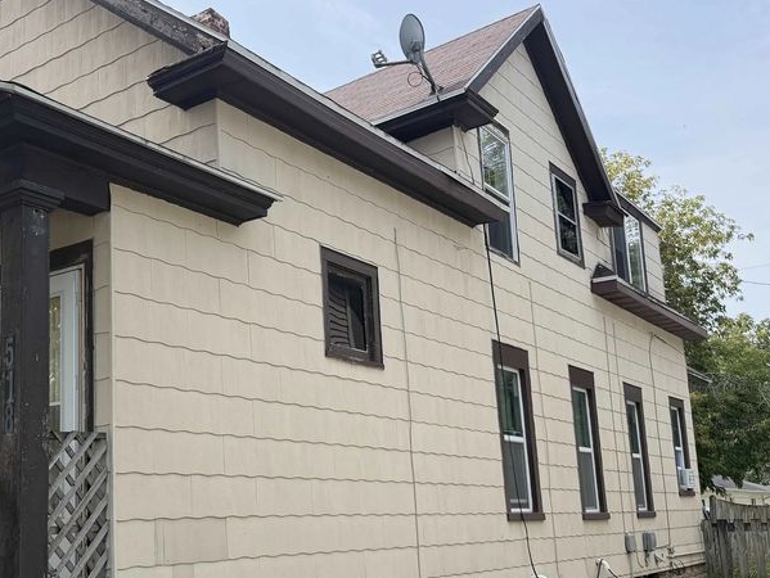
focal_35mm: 41
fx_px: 913
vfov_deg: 35.0
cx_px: 171
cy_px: 351
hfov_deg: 43.9
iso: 100
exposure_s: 1/2801
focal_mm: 6.76
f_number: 1.78
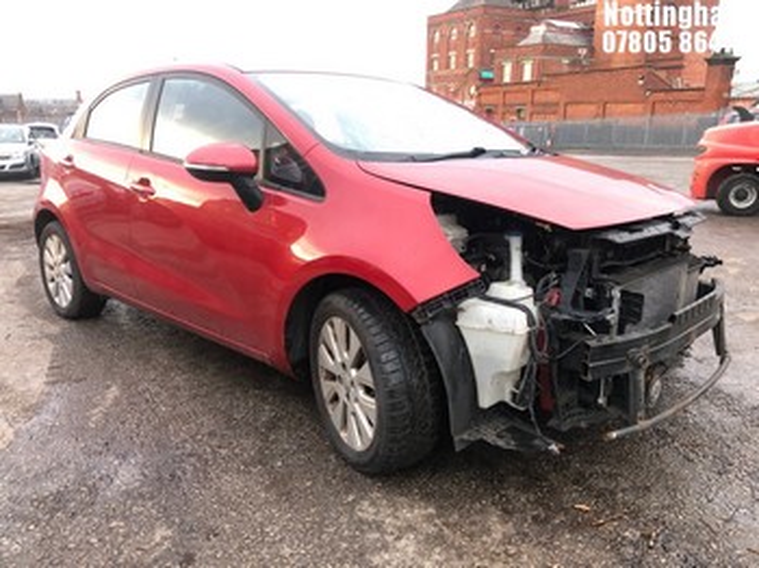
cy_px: 284
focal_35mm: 28
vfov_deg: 49.7
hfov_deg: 63.5
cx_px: 380
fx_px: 614
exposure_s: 1/30
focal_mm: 4
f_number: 1.8
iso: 25
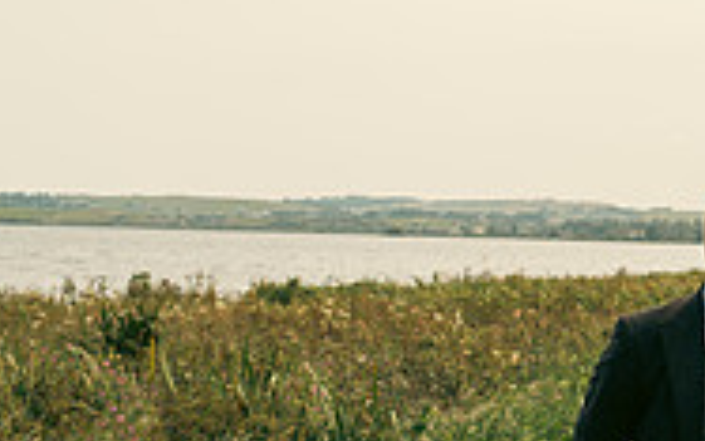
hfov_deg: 23.6
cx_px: 943
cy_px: 432
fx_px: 1461
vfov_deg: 16.8
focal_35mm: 76
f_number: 3.5
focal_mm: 24
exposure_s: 1/500
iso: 125
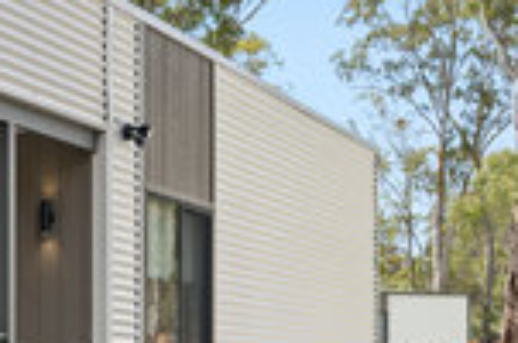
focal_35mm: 102
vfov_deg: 13.3
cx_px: -233
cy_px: 250
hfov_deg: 18.1
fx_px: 1465
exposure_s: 1/25
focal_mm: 32
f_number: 9
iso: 200
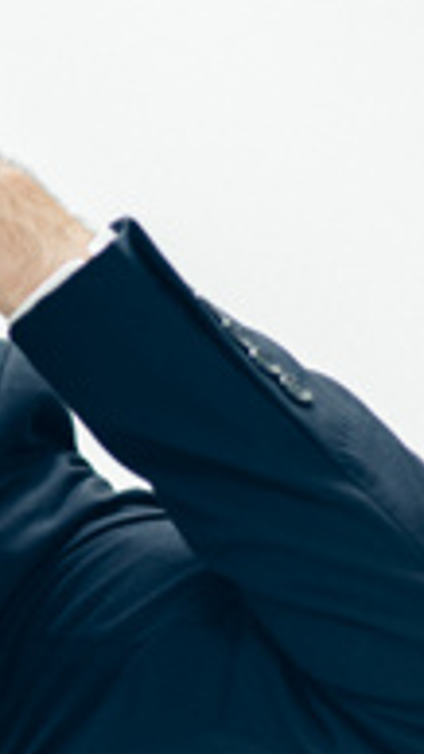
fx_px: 3381
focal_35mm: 169
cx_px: -405
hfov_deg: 6.9
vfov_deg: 12.7
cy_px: 286
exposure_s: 1/125
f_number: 1.8
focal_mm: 50
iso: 200
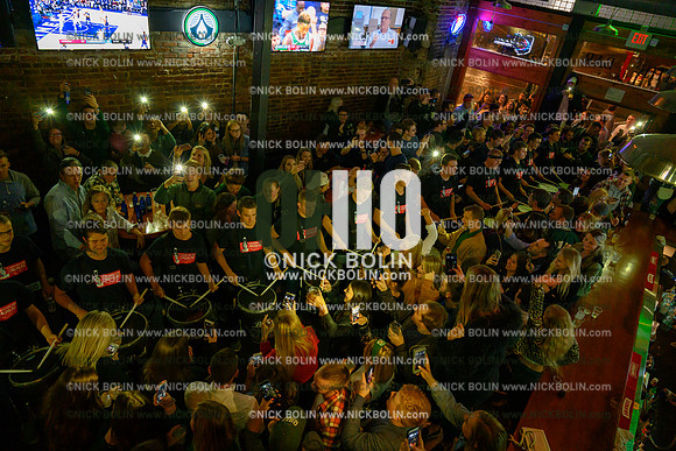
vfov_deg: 53.2
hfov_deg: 73.7
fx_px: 451
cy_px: 226
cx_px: 338
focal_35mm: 24
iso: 12800
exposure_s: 1/80
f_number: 4
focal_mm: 24
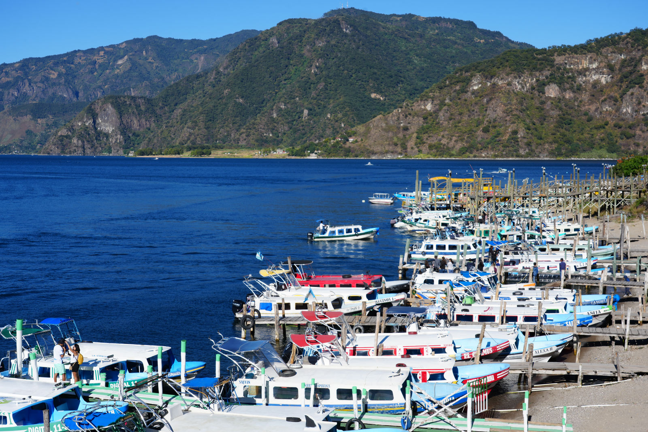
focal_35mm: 48
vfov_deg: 28.1
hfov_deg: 41.1
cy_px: 216
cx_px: 324
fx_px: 864
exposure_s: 1/200
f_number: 10
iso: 100
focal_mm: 48
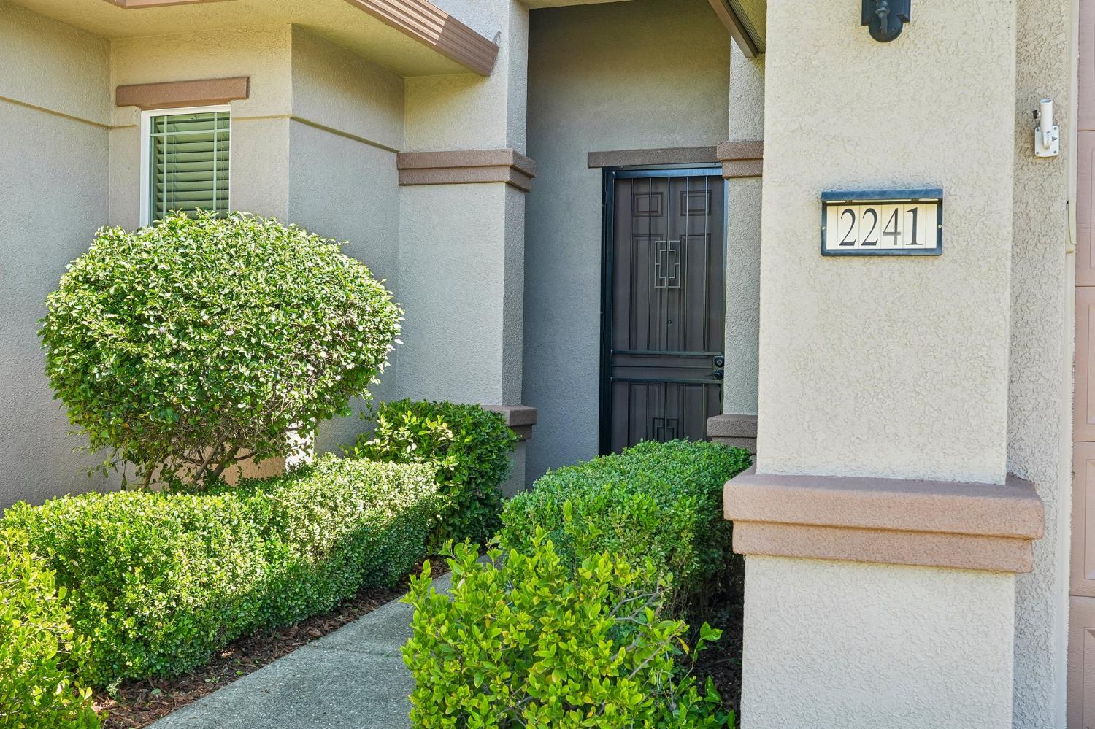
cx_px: 548
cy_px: 364
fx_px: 1064
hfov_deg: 54.5
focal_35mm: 35
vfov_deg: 37.8
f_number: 8
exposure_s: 1/60
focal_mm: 35
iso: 400
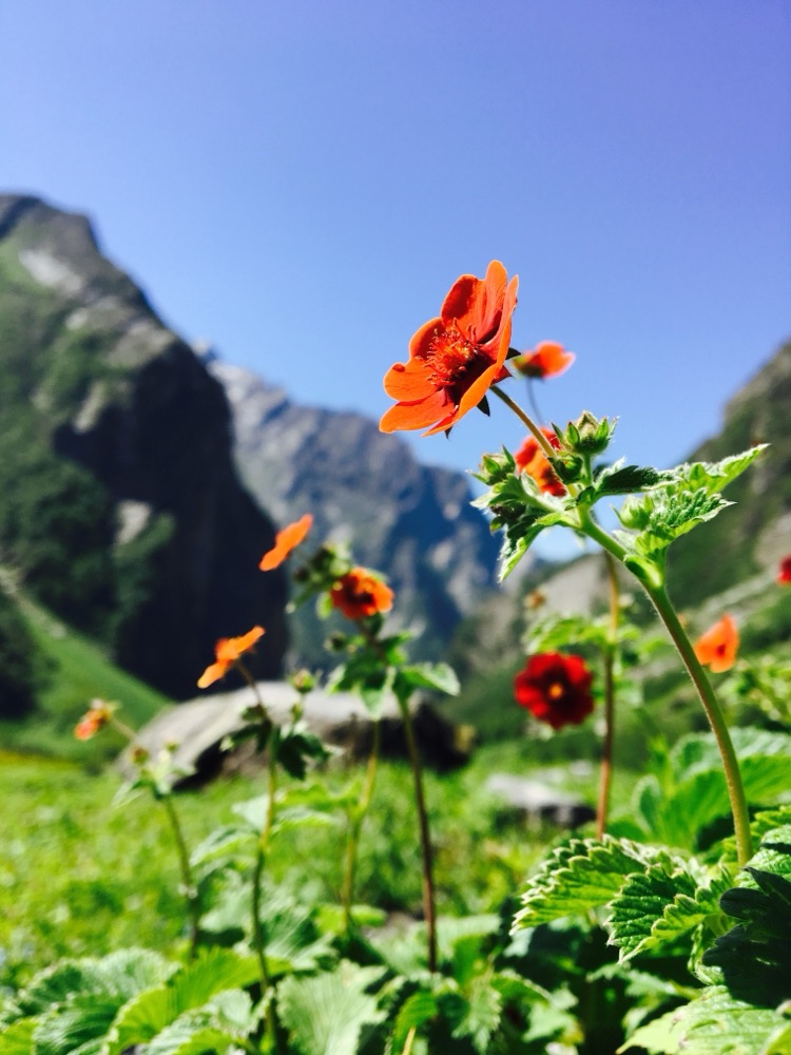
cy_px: 528
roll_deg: -4.7
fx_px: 884
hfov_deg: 48.2
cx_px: 396
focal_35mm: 29
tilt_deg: +5.0
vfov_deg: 61.7
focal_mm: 4.15
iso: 25
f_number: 2.2
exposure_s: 1/1304
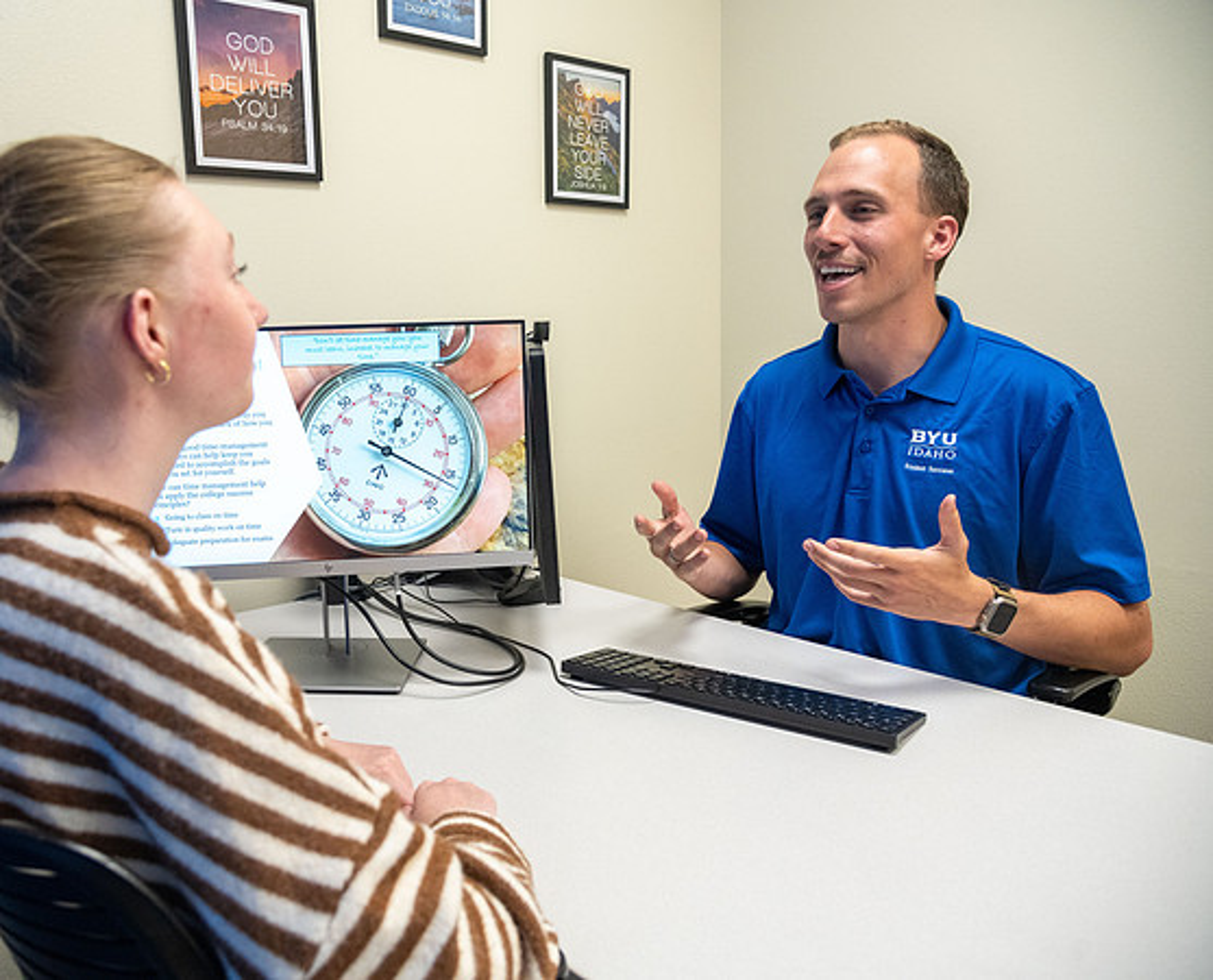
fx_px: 981
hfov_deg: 62.8
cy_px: 490
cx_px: 478
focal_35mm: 27
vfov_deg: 53.1
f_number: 4
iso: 1250
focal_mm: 24
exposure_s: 1/250
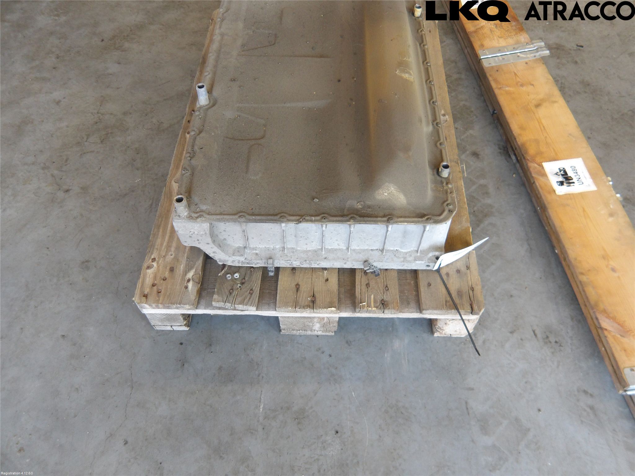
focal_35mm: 27
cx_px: 318
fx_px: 495
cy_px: 238
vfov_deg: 51.4
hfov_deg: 65.3
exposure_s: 1/60
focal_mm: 4.9
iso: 266
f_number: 3
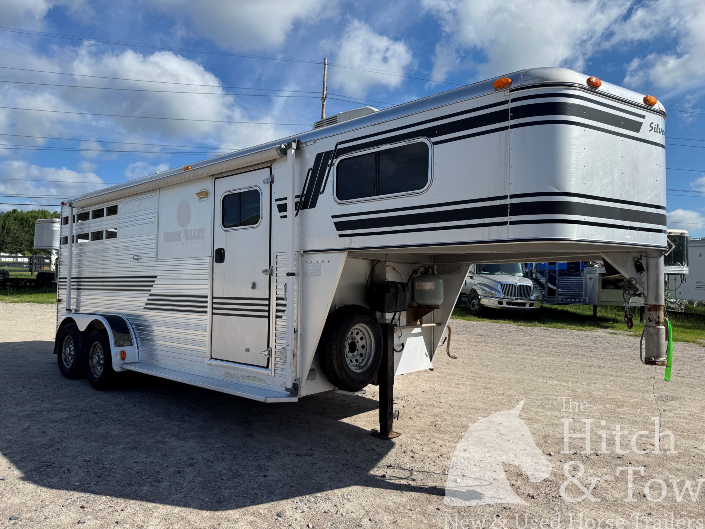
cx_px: 352
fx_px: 489
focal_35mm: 24
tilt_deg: +1.2
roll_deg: -2.5
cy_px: 264
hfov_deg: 71.6
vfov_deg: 56.8
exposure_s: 1/6410
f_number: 1.78
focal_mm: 6.76
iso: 80
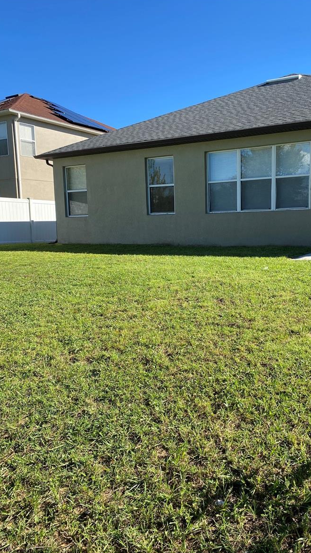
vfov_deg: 66.1
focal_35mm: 29
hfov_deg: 39.8
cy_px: 279
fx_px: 425
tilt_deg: -6.3
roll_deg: +2.4
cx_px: 202
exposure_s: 1/1272
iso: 32
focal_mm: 4.25
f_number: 1.8
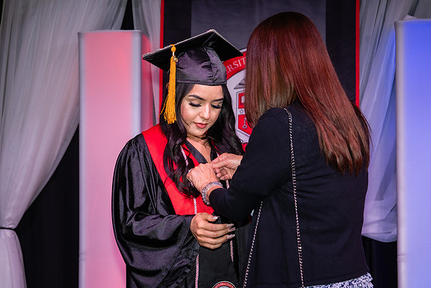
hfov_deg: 19.3
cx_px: 183
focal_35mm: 106
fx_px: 1269
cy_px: 162
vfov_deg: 12.9
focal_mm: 70
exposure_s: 1/160
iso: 800
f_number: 5.6
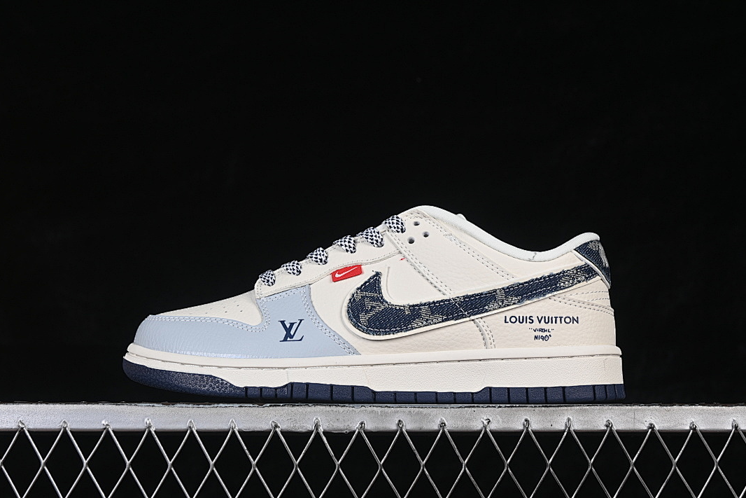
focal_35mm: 76
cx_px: 371
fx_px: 1575
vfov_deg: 18.0
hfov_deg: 26.6
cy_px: 247
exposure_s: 1/80
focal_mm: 50
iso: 160
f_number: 8
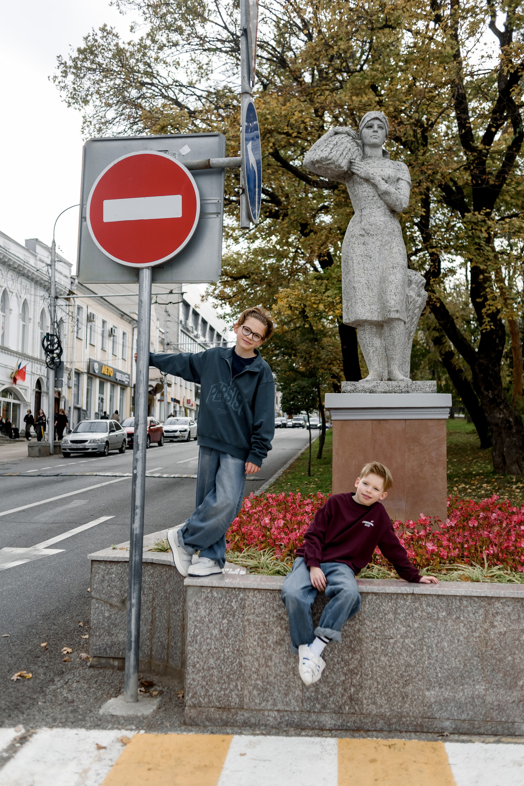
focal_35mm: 35
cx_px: 262
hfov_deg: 37.9
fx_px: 763
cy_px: 393
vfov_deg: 54.4
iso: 1000
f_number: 3.5
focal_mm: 35
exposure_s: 1/2000
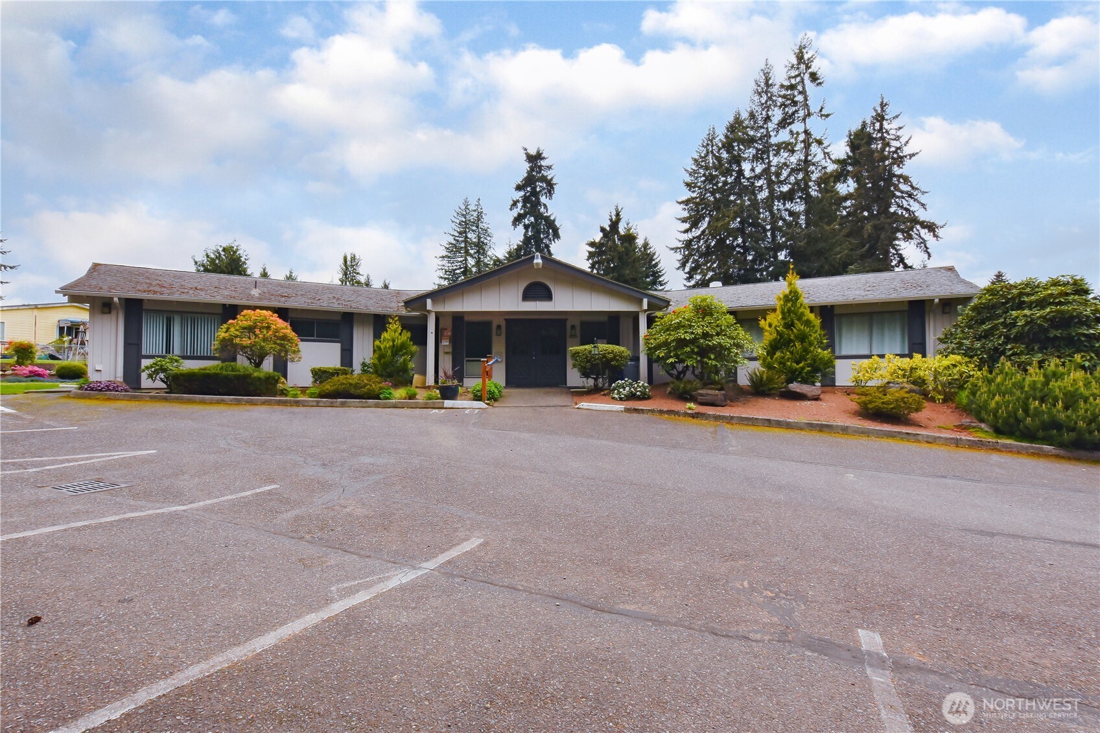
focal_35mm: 15
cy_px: 366
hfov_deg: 100.4
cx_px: 550
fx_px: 458
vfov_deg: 77.3
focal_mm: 10
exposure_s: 1/250
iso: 100
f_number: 8
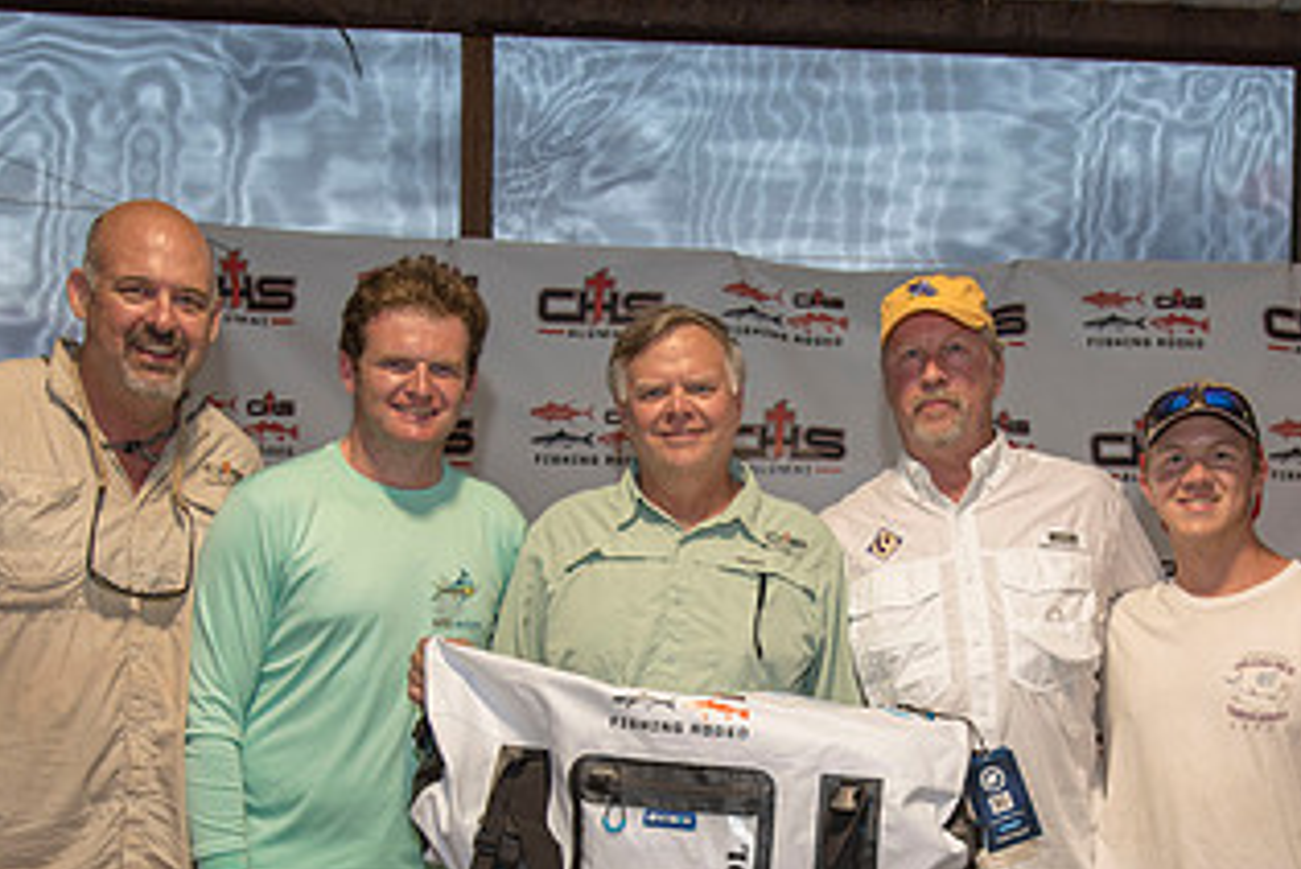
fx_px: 1591
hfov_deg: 44.2
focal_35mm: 44
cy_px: 752
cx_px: 782
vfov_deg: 29.5
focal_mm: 24
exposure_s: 1/80
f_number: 4
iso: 500
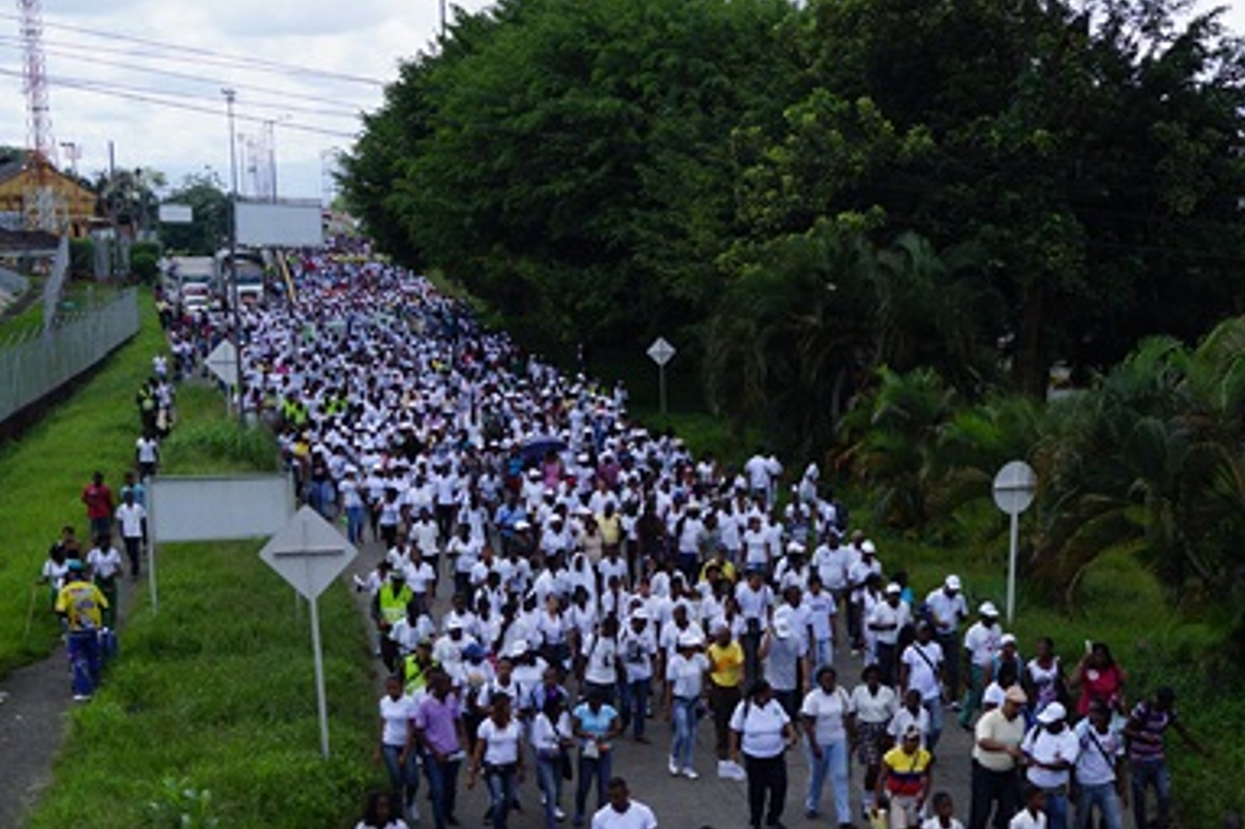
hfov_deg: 41.6
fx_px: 1625
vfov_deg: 28.1
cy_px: 647
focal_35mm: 47
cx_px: 777
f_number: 5.6
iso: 100
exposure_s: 1/400
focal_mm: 20
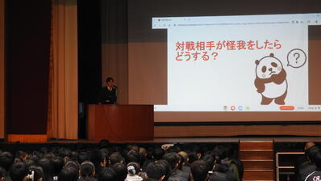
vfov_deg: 10.5
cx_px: 160
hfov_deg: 18.6
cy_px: 78
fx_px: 979
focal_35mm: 115
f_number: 4.8
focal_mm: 18.8
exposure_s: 1/20
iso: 400
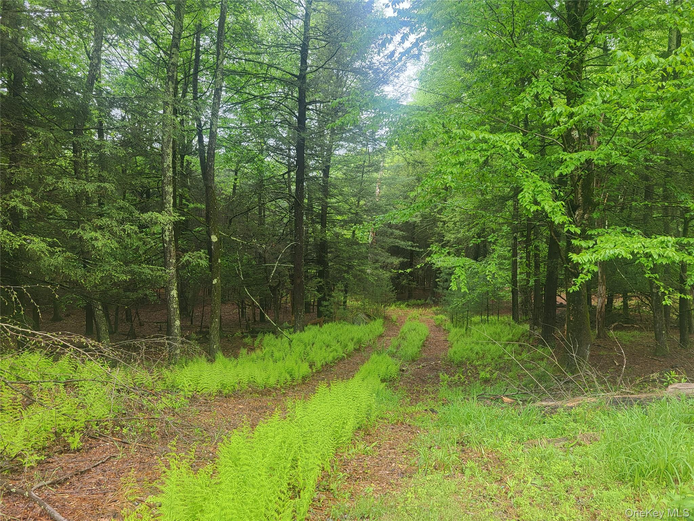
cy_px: 260
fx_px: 521
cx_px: 347
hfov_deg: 67.3
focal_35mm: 26
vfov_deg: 53.1
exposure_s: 1/136
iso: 40
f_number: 1.8
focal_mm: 5.4
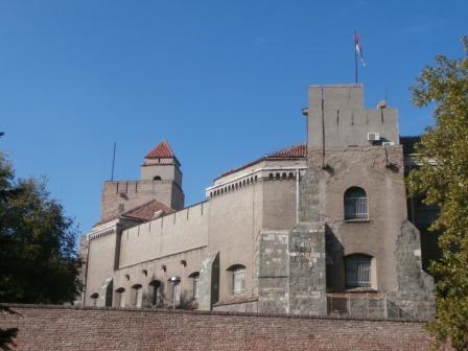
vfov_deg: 30.9
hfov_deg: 40.4
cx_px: 234
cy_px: 176
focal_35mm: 47
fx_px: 635
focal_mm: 8.29
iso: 100
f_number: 4.2
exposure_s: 1/800
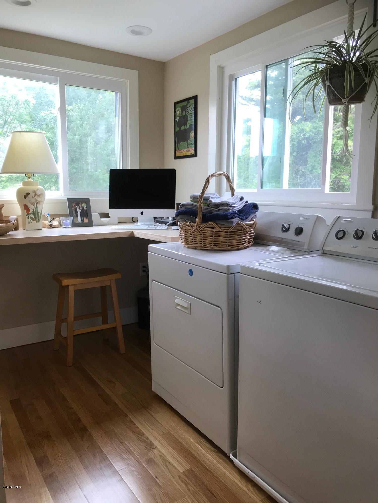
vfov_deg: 63.4
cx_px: 189
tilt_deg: -7.0
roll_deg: +0.0
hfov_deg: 49.7
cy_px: 252
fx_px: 408
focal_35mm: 28
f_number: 1.8
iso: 40
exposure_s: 1/120
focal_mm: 3.99
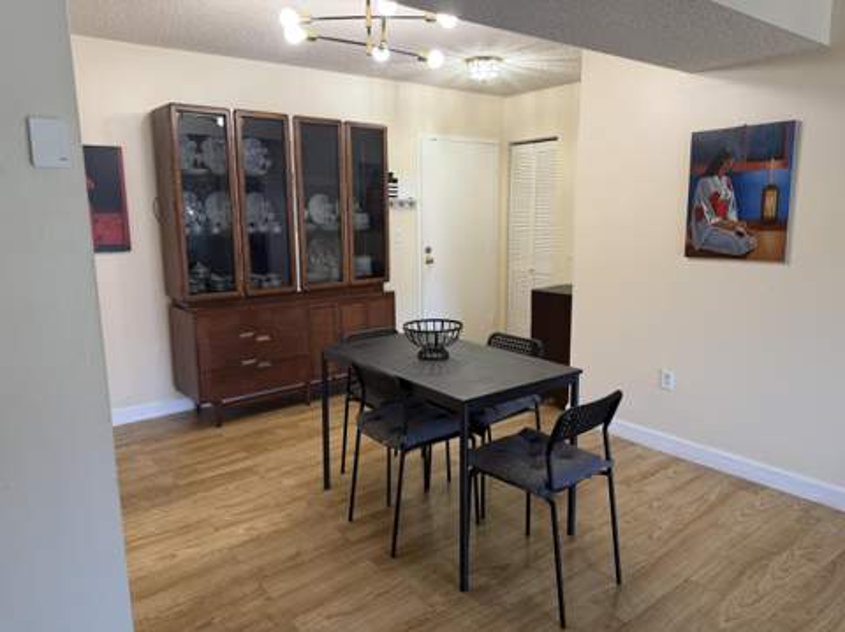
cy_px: 316
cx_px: 422
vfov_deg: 56.7
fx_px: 585
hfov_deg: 71.7
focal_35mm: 24
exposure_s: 1/60
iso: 125
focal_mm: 6.76
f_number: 1.78
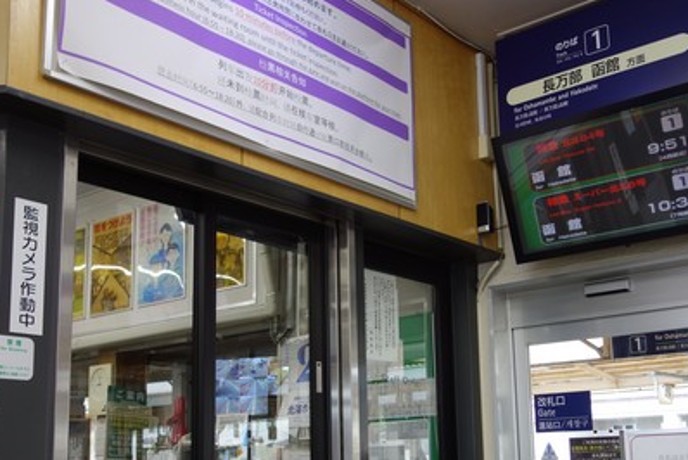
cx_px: 391
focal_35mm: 45
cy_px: 312
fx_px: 861
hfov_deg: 43.5
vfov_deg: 29.7
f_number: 2
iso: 125
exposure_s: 1/100
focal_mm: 10.4
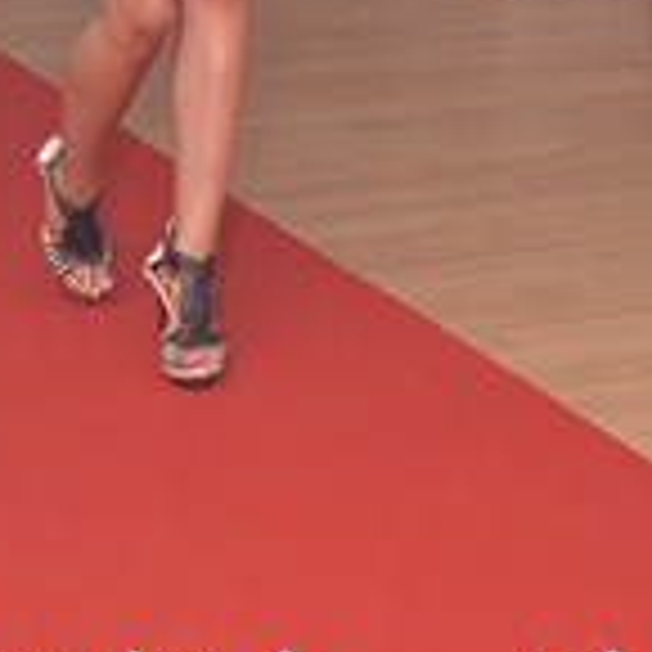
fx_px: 3399
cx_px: 135
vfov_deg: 10.5
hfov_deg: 10.9
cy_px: -378
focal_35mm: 160
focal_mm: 35
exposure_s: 1/100
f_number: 5.6
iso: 1600
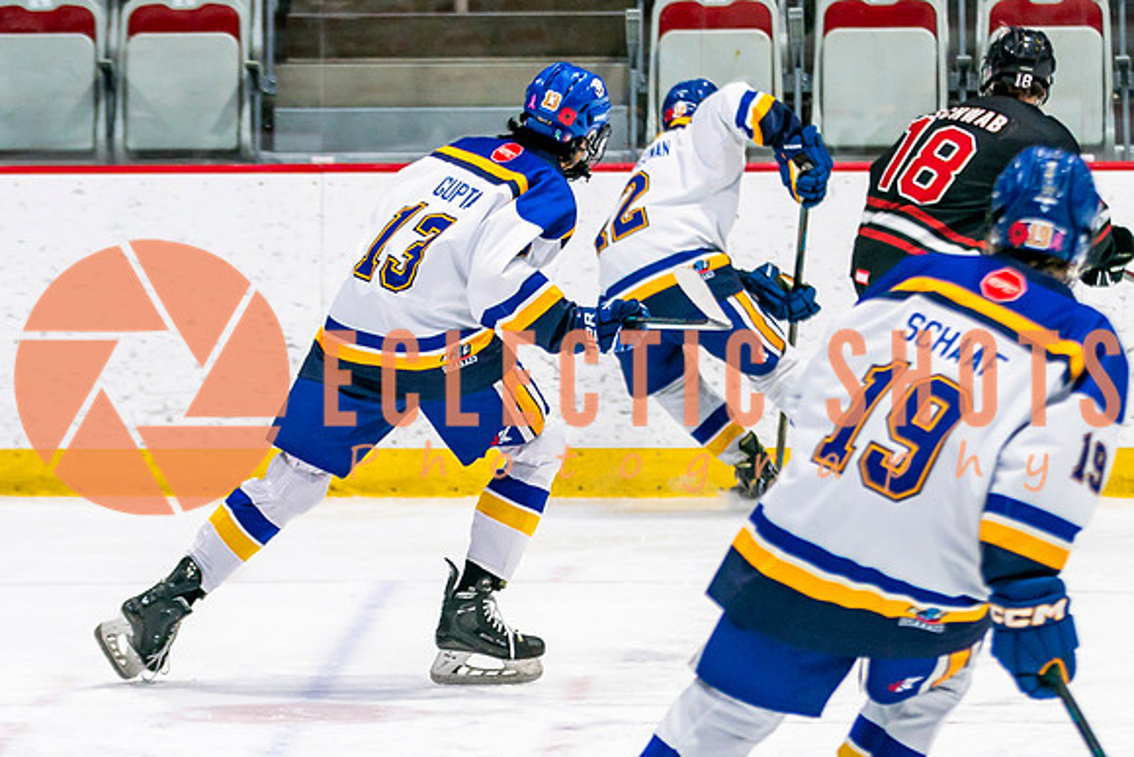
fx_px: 9709
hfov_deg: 6.7
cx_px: 482
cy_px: 578
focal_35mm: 308
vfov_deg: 4.5
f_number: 2.8
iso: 320
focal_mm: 120
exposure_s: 1/640
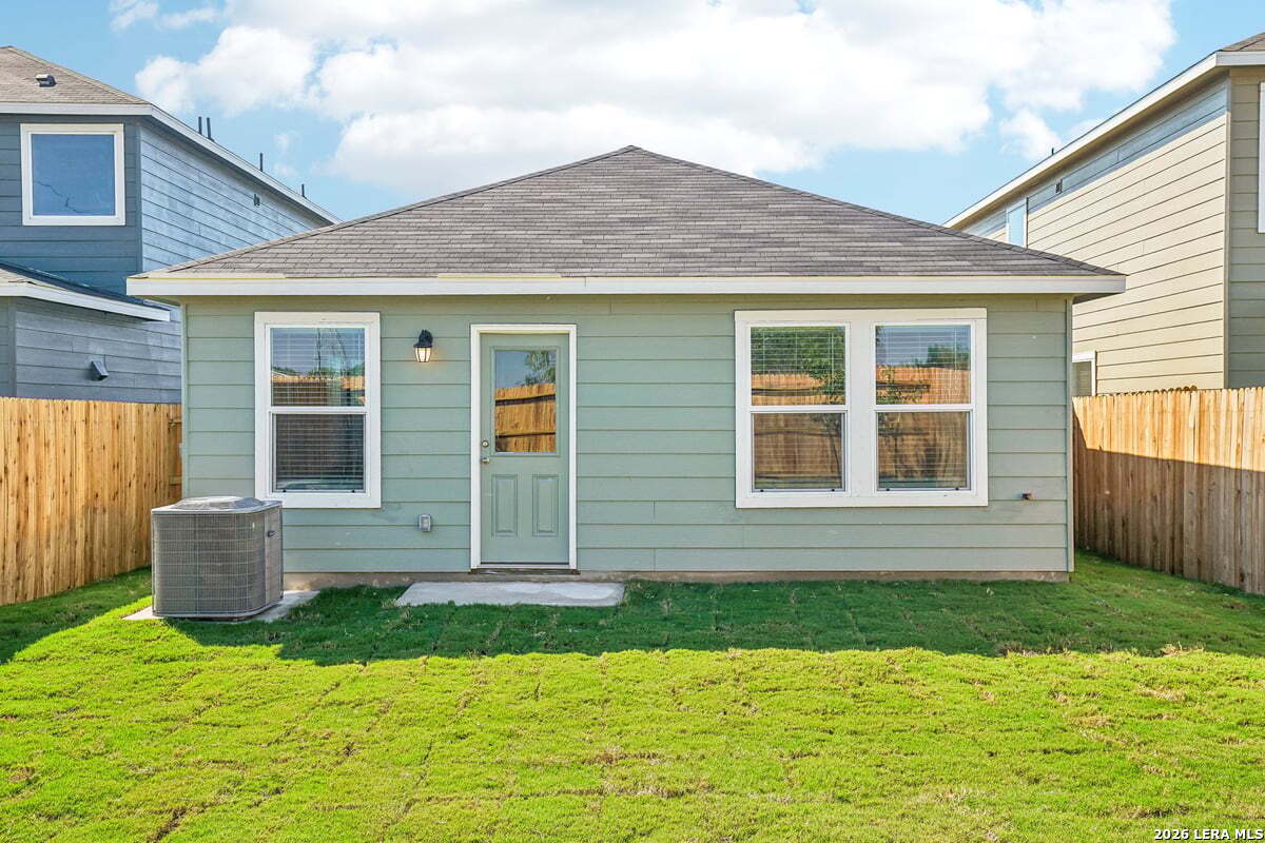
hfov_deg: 60.3
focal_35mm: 31
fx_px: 1089
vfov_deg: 42.3
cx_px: 632
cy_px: 422
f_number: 8
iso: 200
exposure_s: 1/160
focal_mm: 31
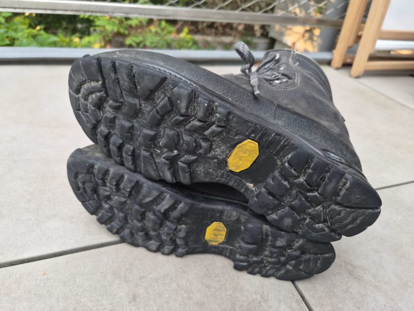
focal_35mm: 23
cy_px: 156
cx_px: 207
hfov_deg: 73.9
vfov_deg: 58.9
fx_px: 275
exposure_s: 1/100
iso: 200
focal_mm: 5.4
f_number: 1.8
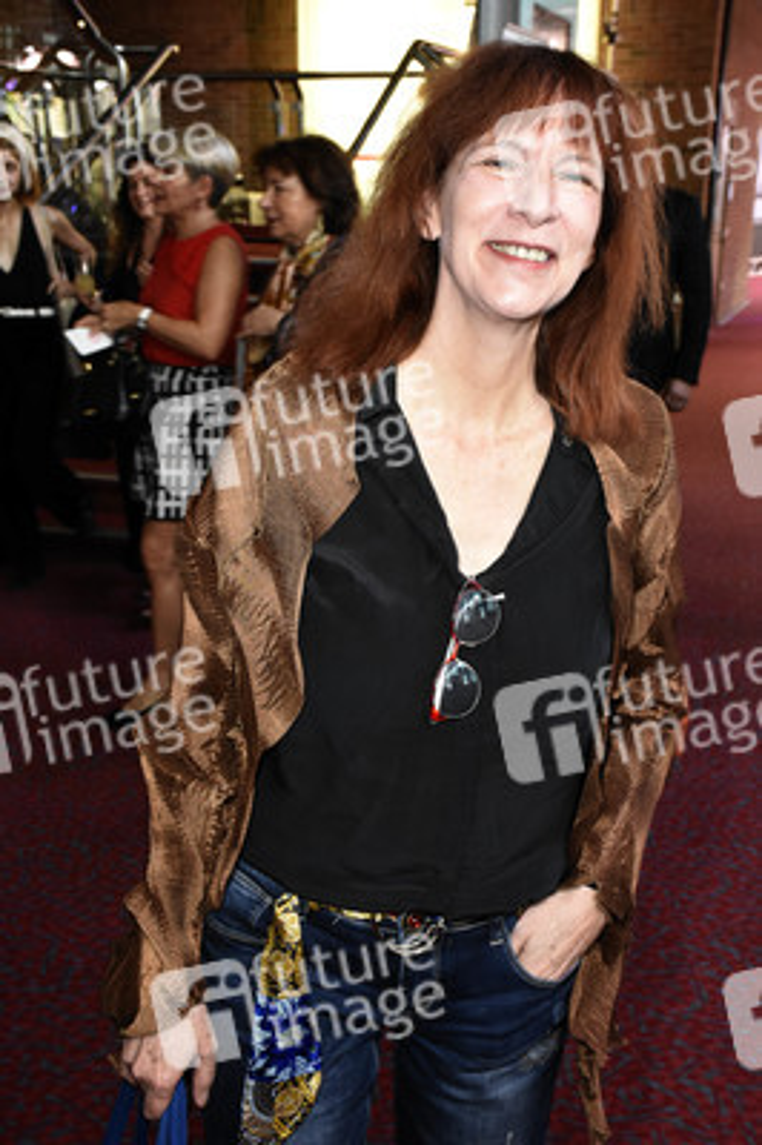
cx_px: 381
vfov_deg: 41.1
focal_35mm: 48
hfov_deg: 28.0
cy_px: 572
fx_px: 1527
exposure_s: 1/125
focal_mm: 32
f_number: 6.3
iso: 3200
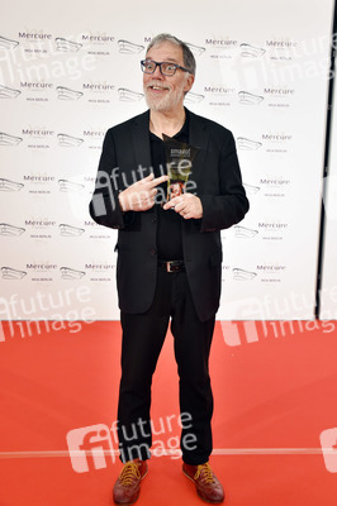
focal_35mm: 38
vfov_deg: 50.7
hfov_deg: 35.0
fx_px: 534
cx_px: 168
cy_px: 253
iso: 1250
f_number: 5.6
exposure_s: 1/125
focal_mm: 38
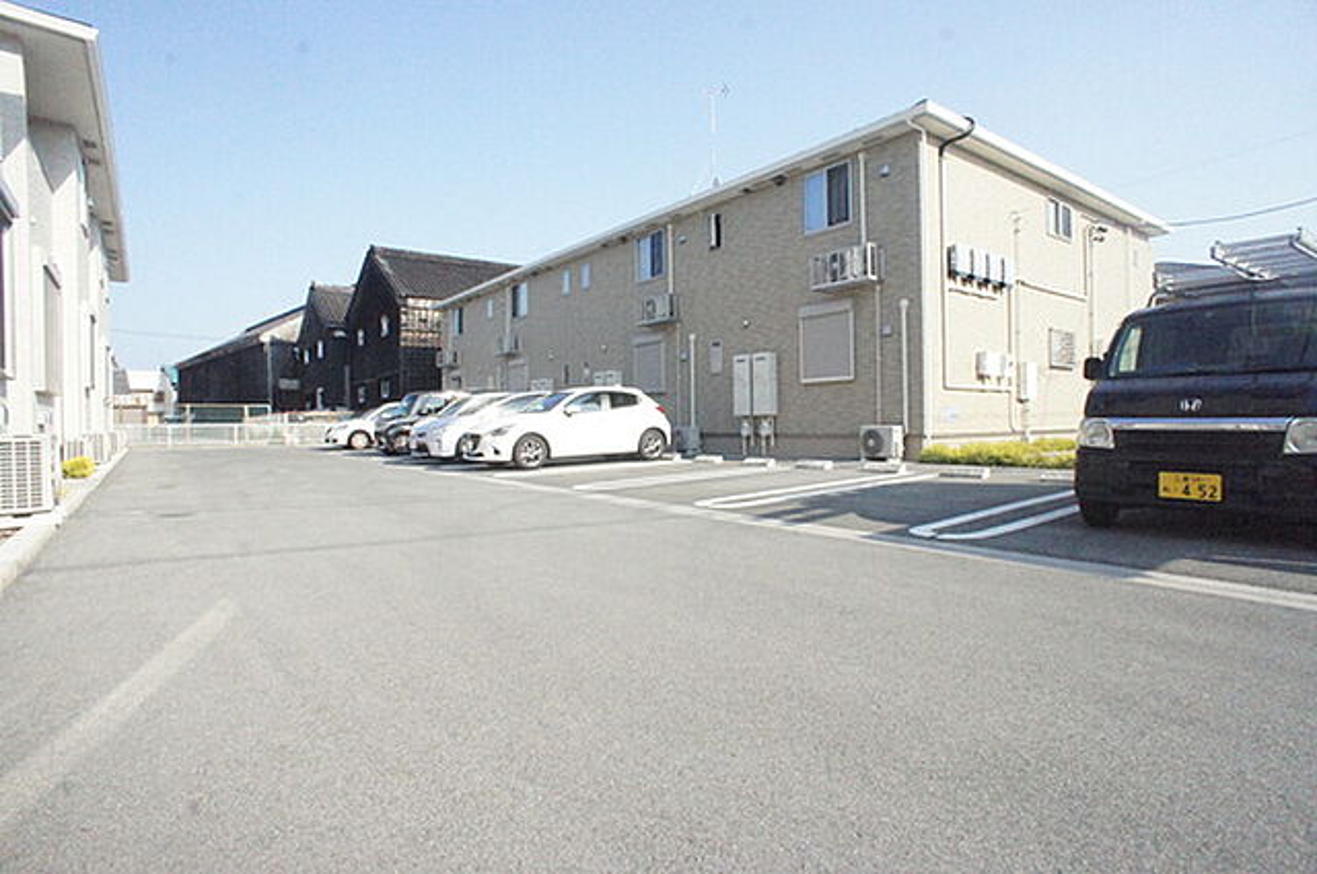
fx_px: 877
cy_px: 437
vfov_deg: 53.0
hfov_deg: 73.8
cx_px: 658
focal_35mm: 24
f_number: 13
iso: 6400
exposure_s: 1/2500
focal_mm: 16
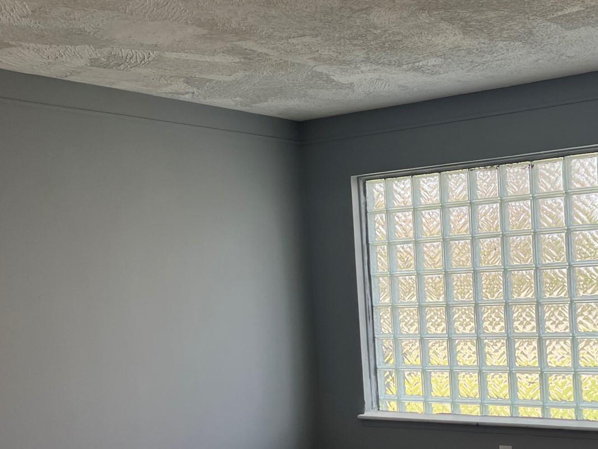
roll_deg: +3.5
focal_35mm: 50
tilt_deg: -3.4
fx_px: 864
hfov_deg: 37.5
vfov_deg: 28.9
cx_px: 426
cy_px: 310
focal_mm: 5.7
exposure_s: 1/294
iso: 50
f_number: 1.5
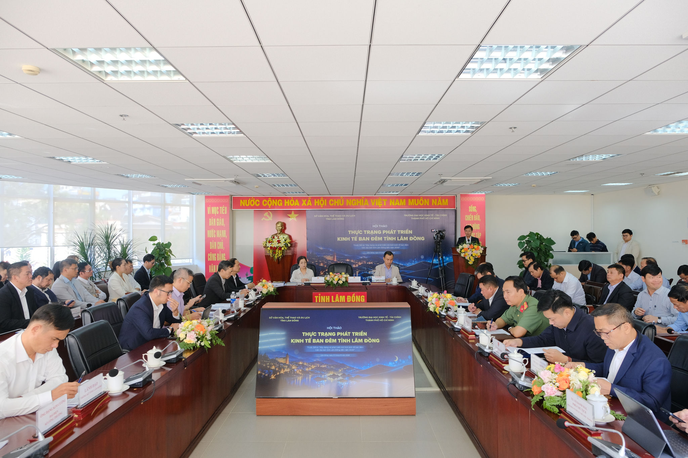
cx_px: 344
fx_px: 459
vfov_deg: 53.1
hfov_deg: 73.7
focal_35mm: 24
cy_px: 229
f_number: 4
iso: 1250
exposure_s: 1/125
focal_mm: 16
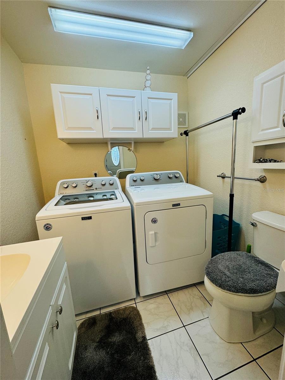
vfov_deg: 102.1
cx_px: 142
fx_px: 154
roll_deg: +2.3
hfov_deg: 85.7
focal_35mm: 14
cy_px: 190
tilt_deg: -9.4
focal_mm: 2.22
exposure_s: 1/120
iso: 125
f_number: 2.2
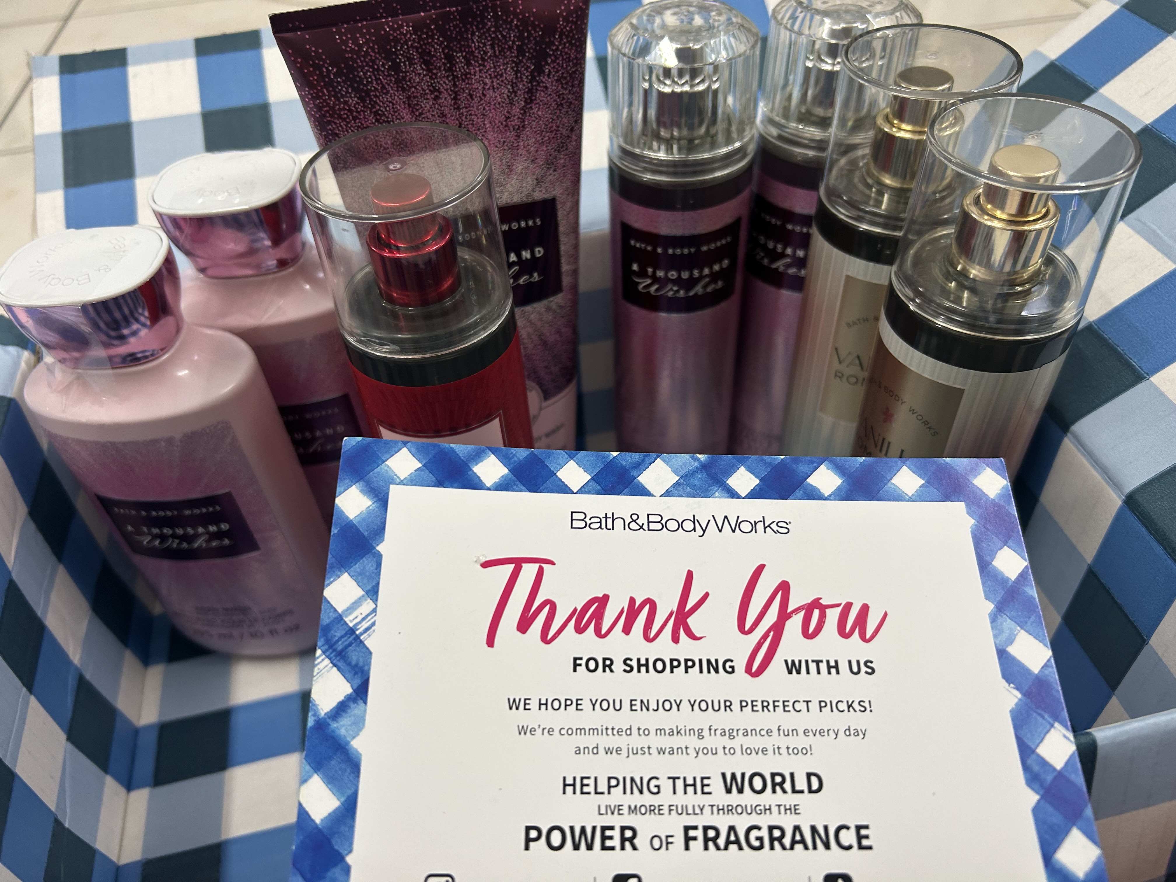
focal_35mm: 26
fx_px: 883
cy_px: 441
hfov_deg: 67.3
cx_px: 588
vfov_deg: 53.1
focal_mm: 5.7
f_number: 1.5
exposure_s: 1/50
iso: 100
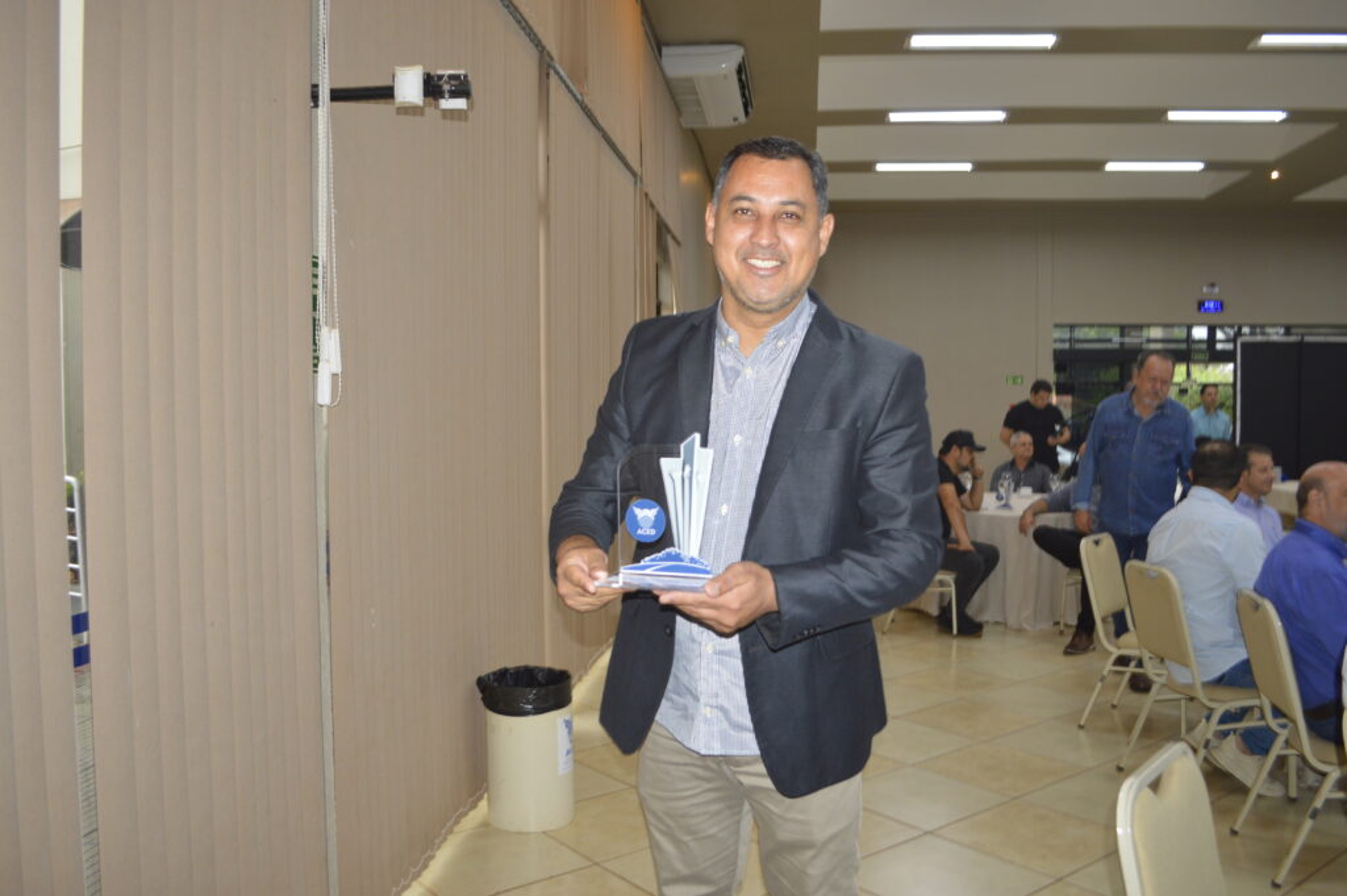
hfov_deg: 67.4
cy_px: 448
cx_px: 674
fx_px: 1009
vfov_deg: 47.9
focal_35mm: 27
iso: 400
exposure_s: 1/60
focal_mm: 18
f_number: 4
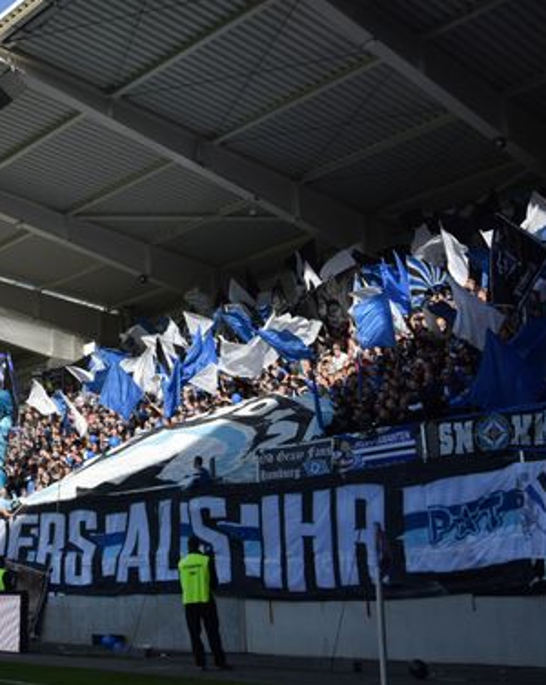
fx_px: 951
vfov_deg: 39.6
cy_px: 342
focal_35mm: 47
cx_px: 95
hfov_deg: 31.1
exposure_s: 1/1600
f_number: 6.3
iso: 400
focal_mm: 22
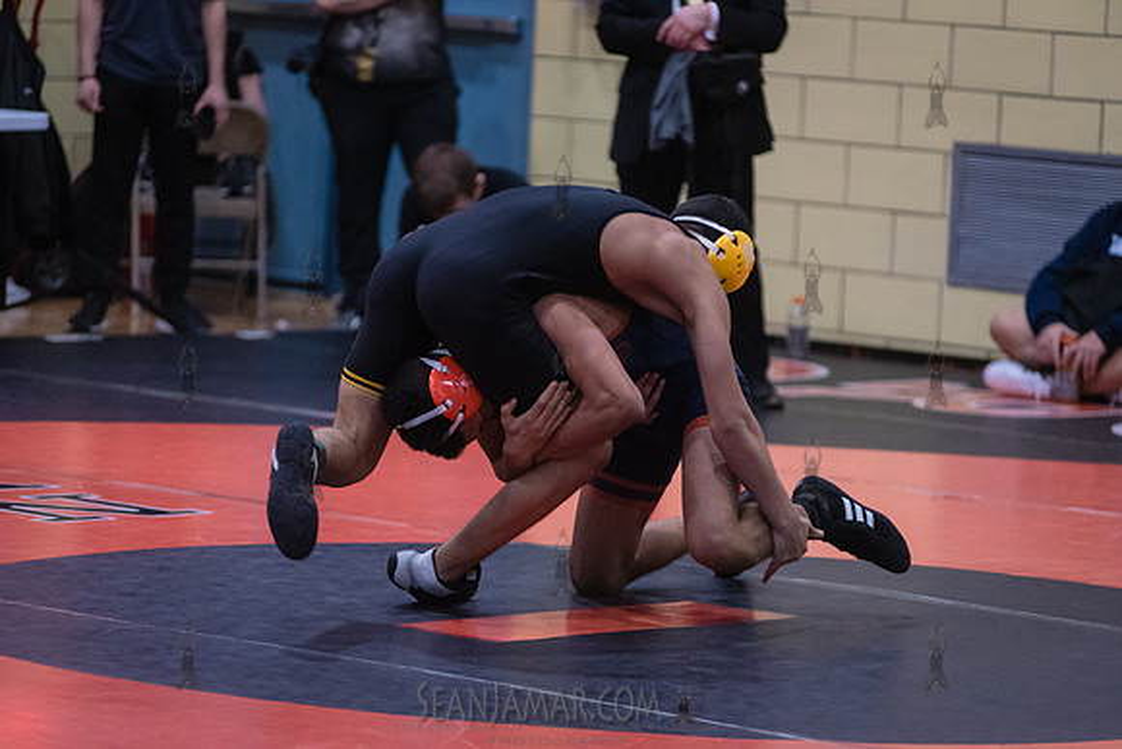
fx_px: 6234
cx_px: 561
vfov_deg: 6.9
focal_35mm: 200
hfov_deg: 10.3
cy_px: 374
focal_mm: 200
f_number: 3.5
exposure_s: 1/640
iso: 8000
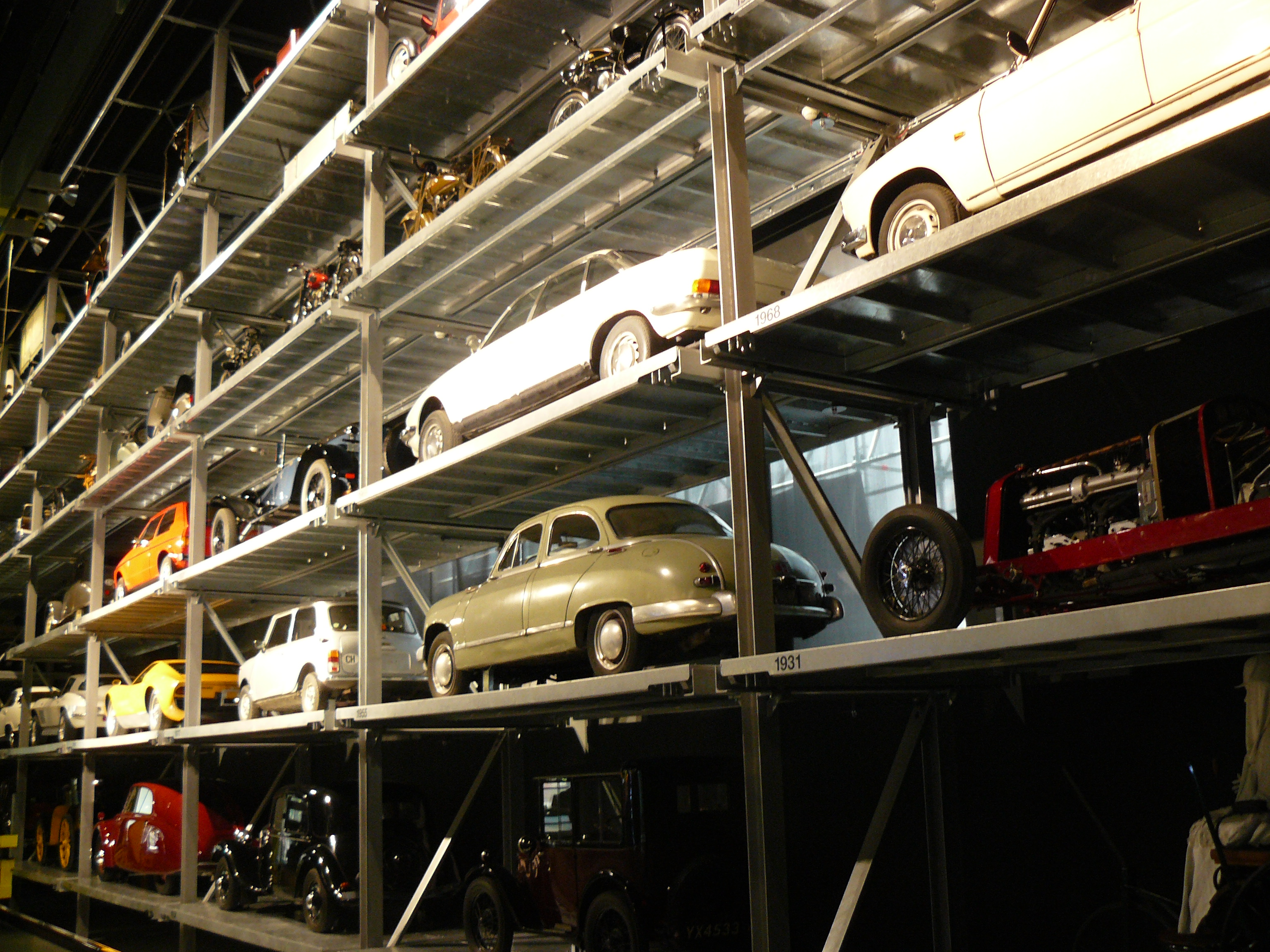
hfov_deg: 51.4
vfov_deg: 39.7
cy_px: 476
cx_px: 635
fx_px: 1321
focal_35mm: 36
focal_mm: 6
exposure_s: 1/6
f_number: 2.8
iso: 200
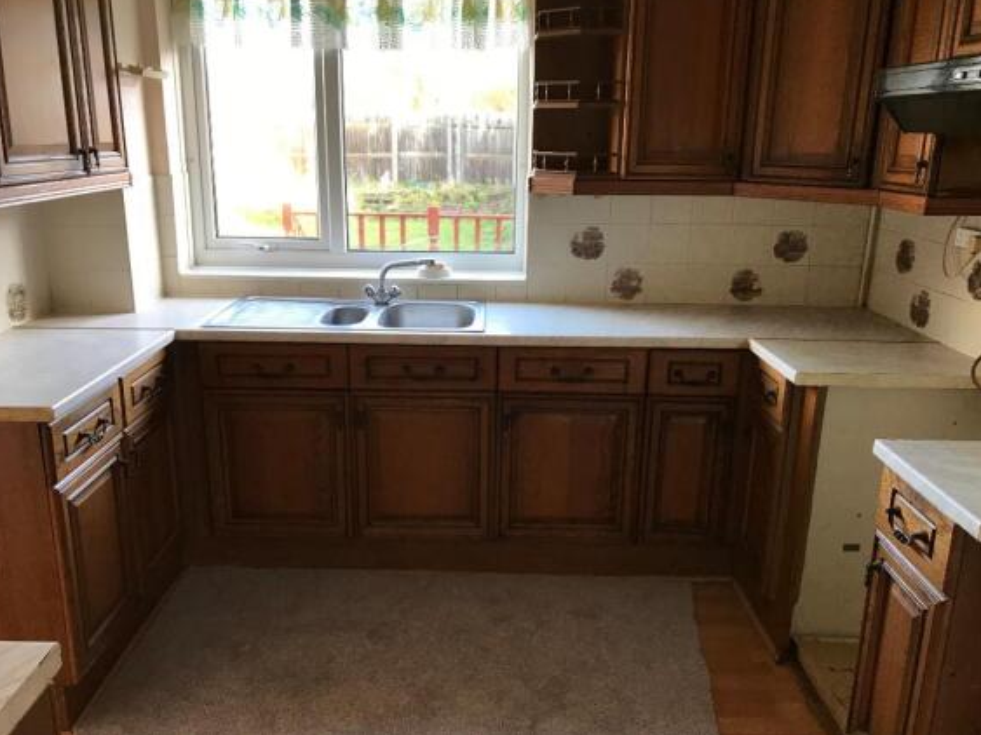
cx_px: 489
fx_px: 822
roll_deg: -0.8
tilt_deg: -13.8
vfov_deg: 48.2
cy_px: 360
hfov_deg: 61.7
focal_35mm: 29
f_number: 1.8
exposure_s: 1/33
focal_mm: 3.99
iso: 32
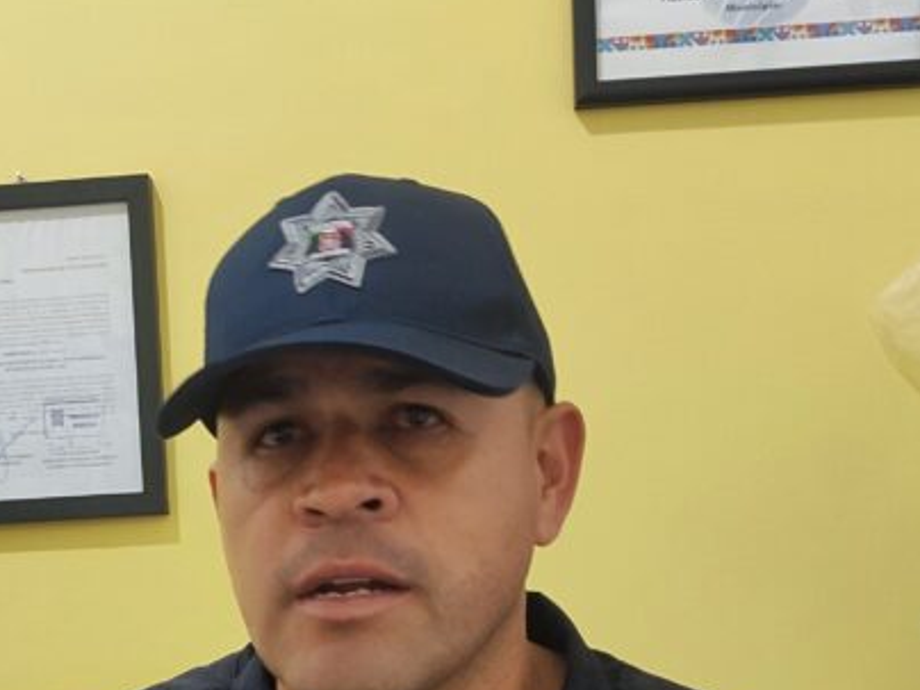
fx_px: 1515
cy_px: 660
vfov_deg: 24.7
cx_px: 282
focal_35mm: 57
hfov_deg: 33.4
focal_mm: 5.89
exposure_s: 1/17
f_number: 1.89
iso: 932
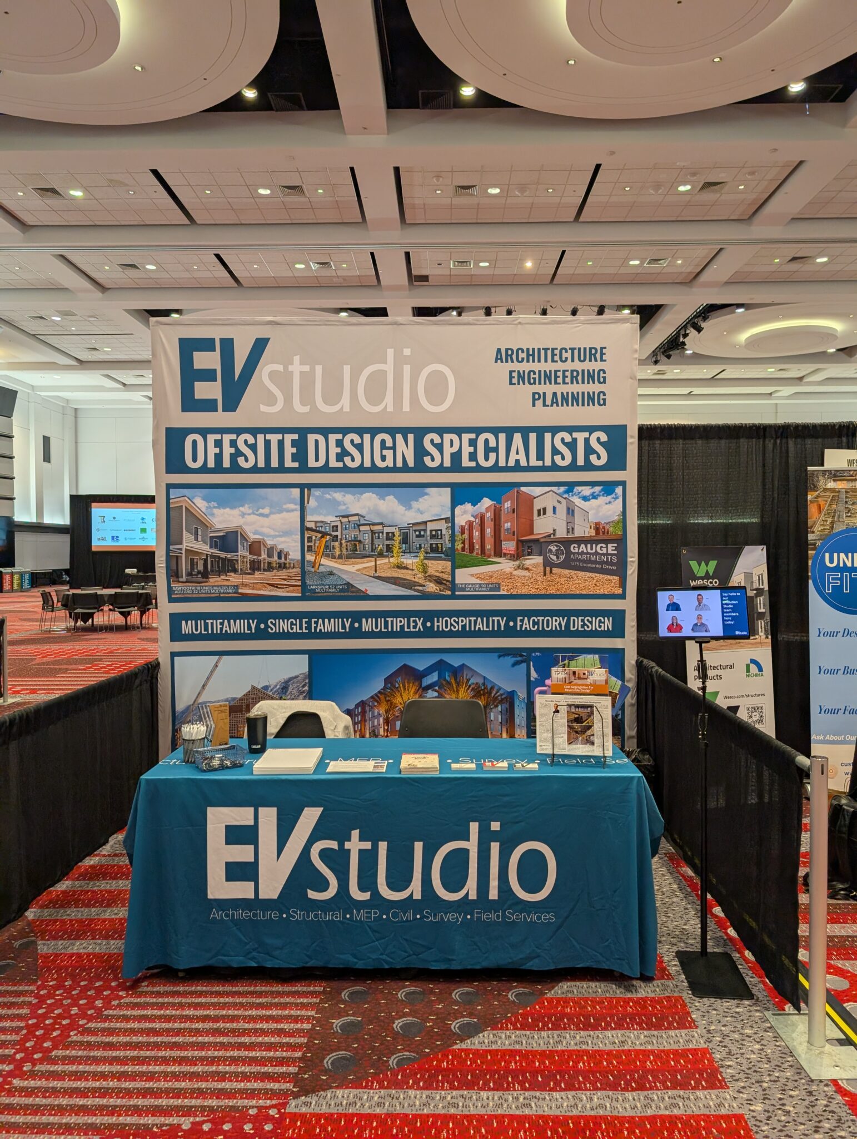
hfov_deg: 56.9
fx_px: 790
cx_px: 428
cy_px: 570
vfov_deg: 71.5
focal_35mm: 24
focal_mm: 6.9
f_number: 1.68
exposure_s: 1/126
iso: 36
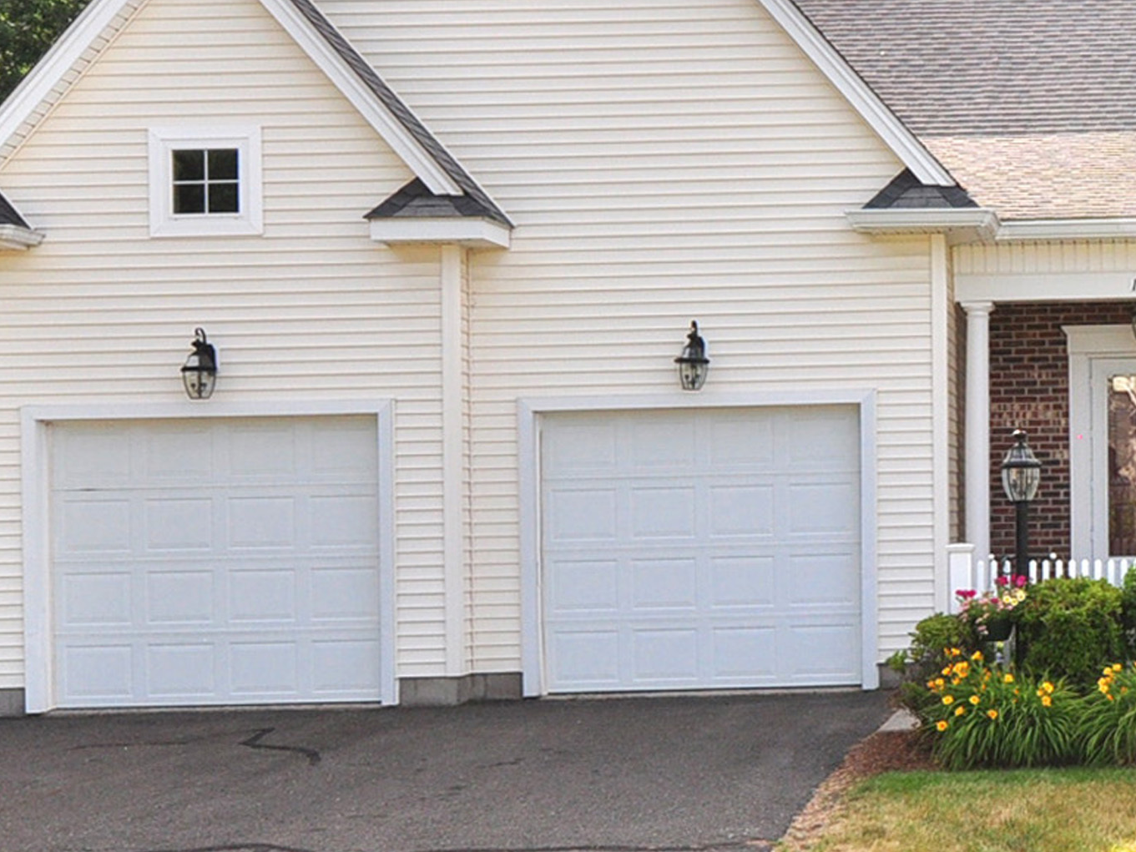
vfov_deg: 31.4
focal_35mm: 46
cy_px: 331
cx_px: 1007
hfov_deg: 38.6
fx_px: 1510
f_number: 8
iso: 400
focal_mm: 15
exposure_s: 1/500
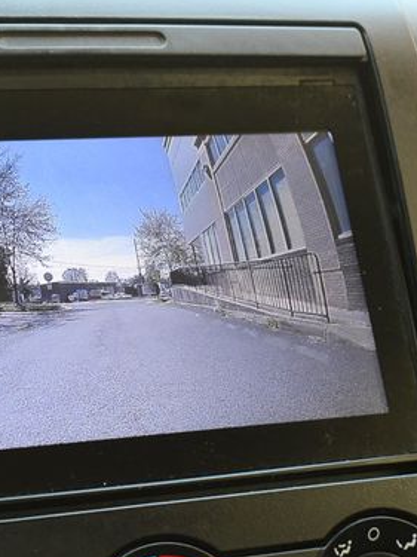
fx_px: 1896
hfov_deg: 12.5
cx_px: 42
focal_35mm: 118
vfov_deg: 16.7
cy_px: 296
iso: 1800
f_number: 5.3
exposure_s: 1/125
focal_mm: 48
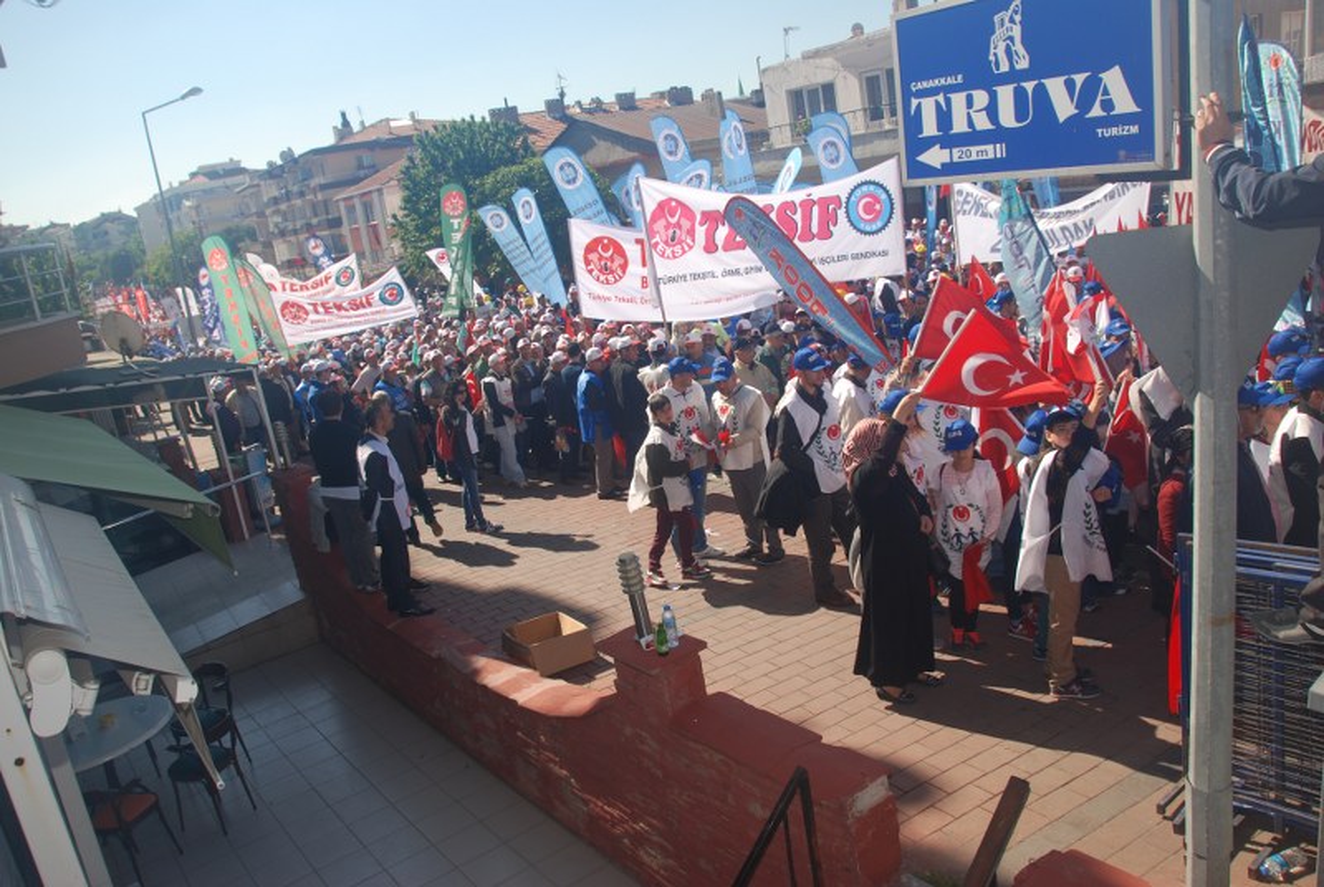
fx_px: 994
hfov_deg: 67.3
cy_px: 444
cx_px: 662
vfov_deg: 48.1
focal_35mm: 27
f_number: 8
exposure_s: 1/200
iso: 100
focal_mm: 18
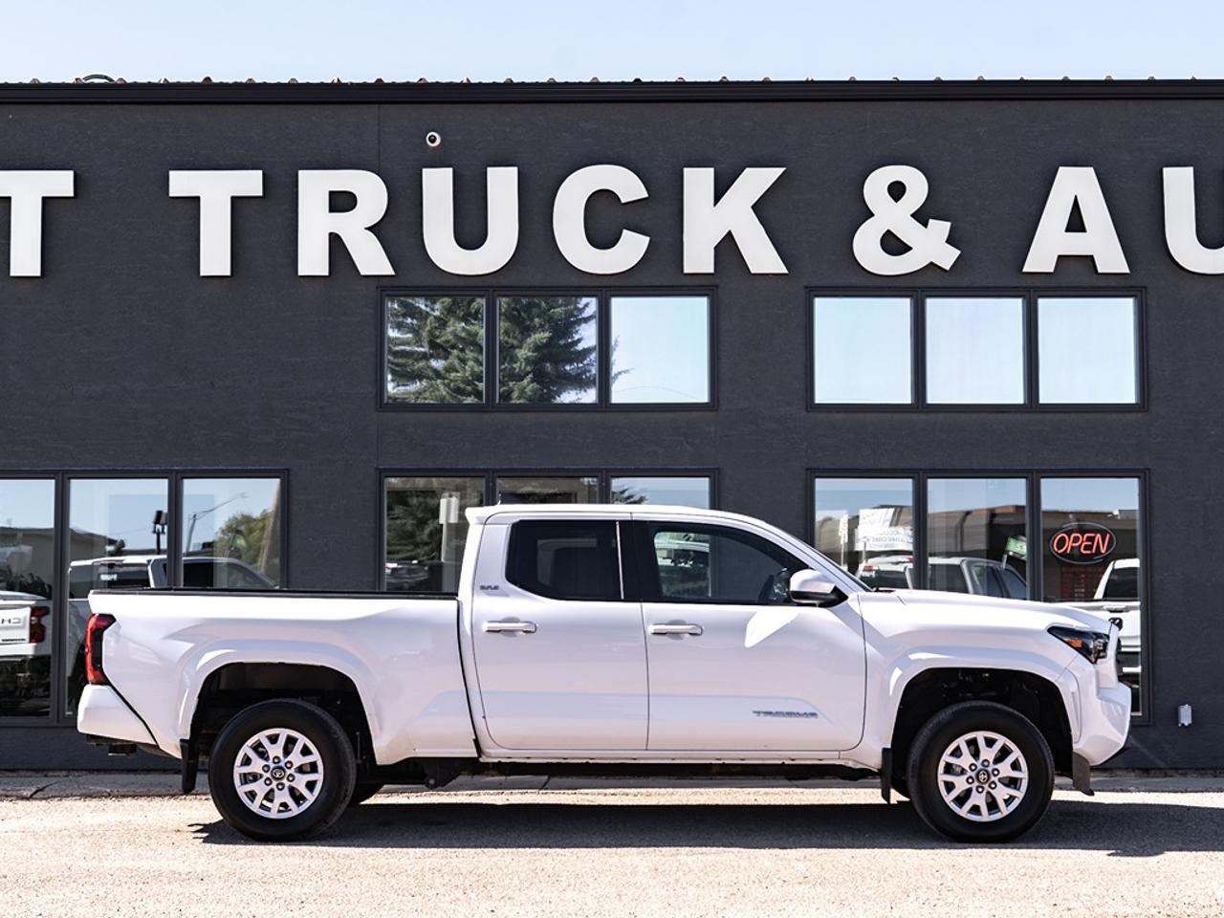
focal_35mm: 54
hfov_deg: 35.8
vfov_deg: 27.2
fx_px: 1895
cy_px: 475
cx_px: 649
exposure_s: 1/160
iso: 100
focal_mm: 40
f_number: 5.6
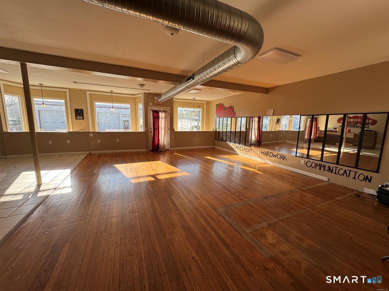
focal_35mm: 14
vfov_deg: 85.7
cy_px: 146
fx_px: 157
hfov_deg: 102.1
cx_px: 194
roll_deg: -2.0
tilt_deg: -9.4
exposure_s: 1/346
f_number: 2.2
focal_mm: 2.22
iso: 40
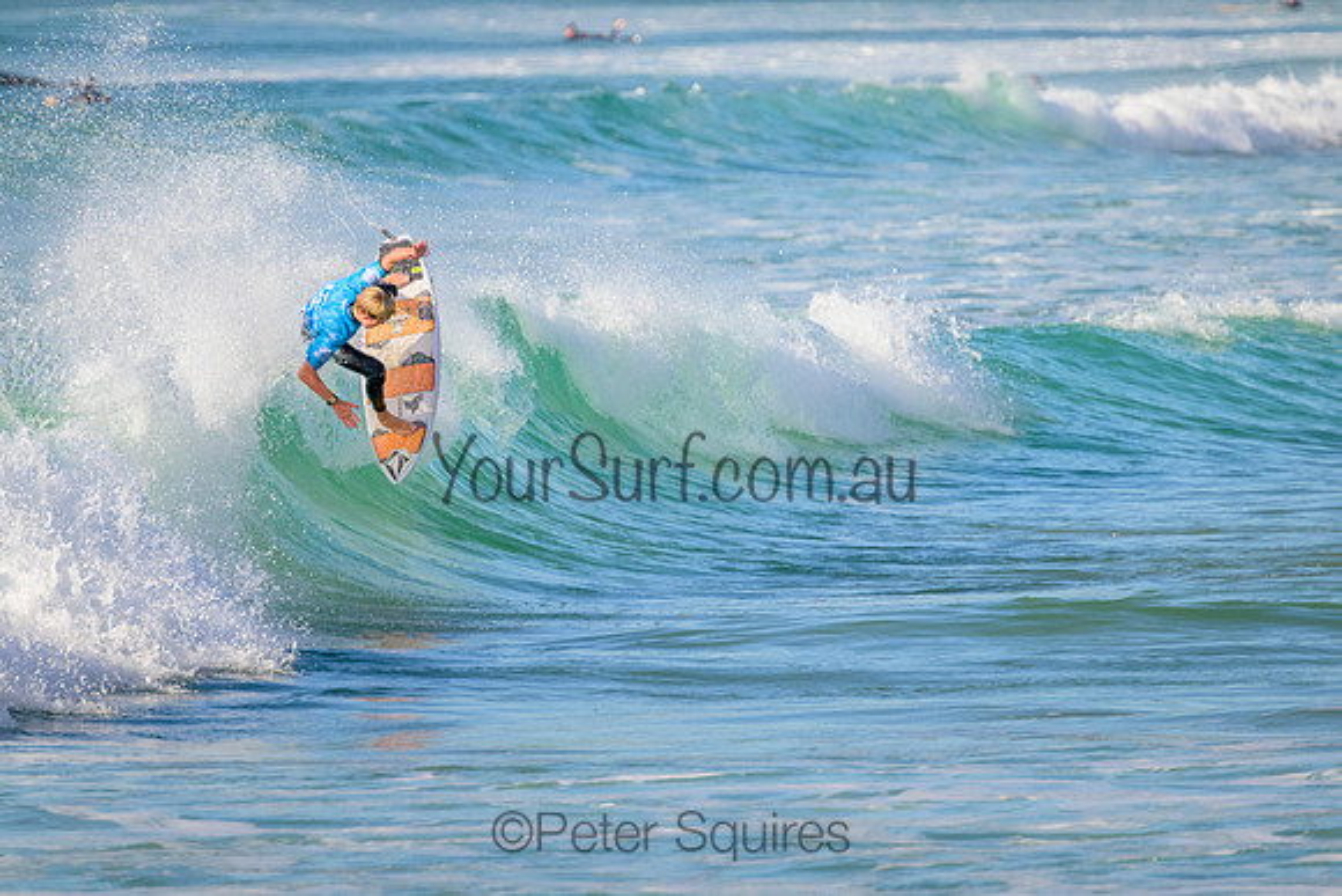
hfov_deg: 2.6
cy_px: 448
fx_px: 29828
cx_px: 671
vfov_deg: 1.7
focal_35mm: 800
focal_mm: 800
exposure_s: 1/2000
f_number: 11
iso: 1600
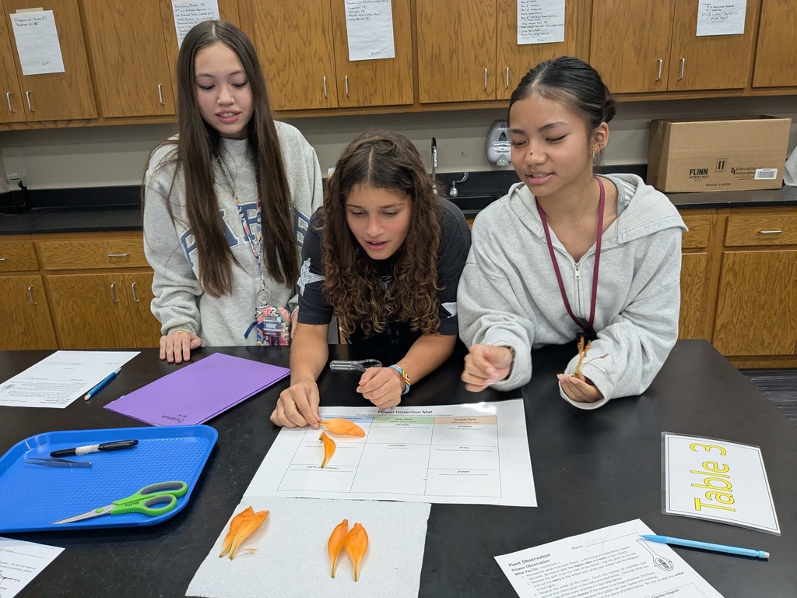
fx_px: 622
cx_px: 398
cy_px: 299
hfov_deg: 65.3
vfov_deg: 51.4
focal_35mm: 27
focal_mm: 4.38
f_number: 1.73
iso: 189
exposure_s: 1/120
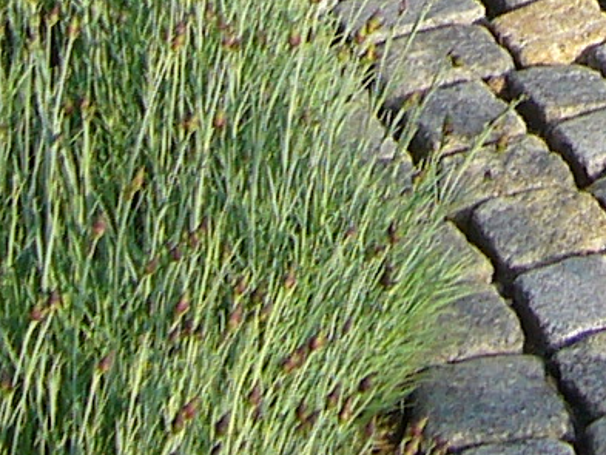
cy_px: -856
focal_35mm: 228
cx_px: 805
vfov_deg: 6.1
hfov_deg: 8.5
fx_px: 3993
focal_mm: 5.8
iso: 80
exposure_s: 1/500
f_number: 2.8
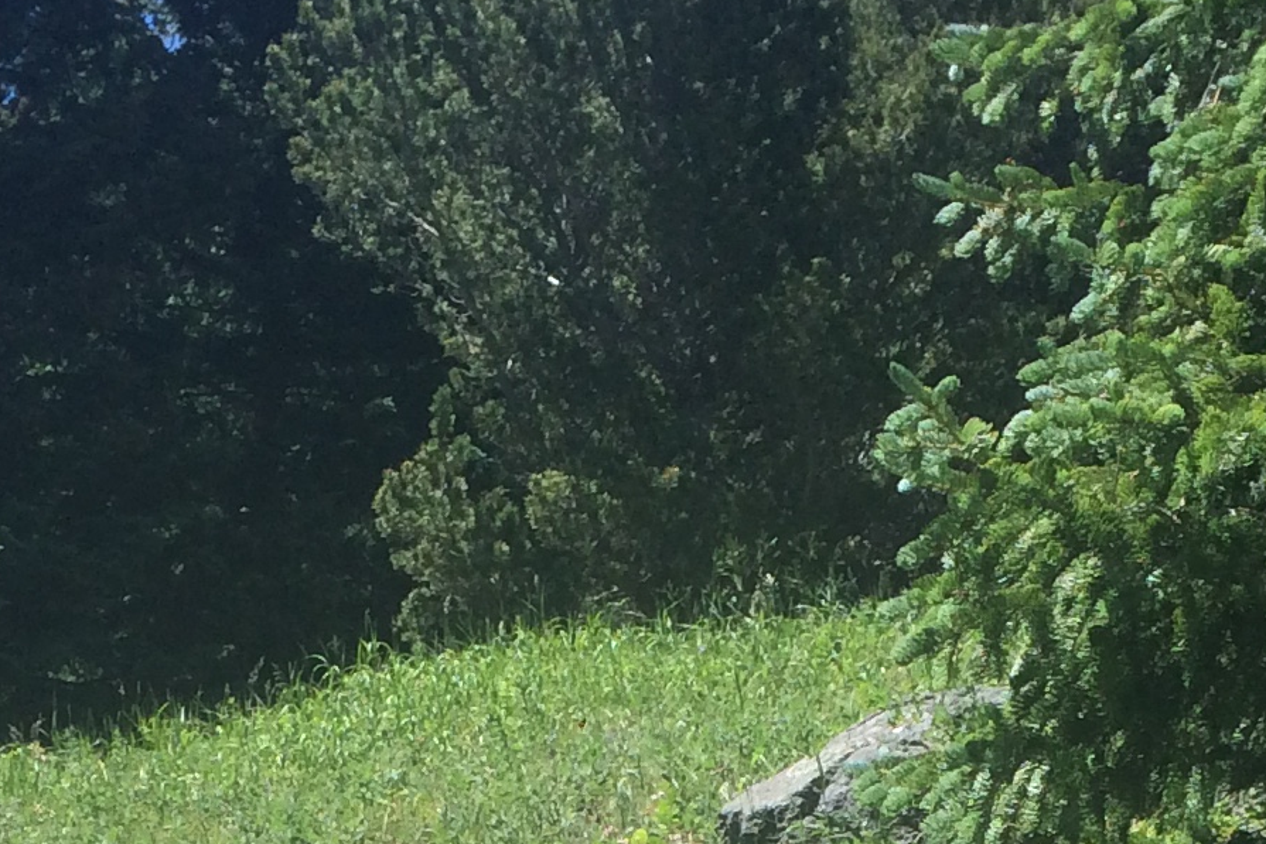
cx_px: 686
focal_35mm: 110
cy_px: 1653
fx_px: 3869
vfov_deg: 11.3
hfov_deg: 18.6
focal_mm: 4.15
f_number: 2.2
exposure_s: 1/789
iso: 32
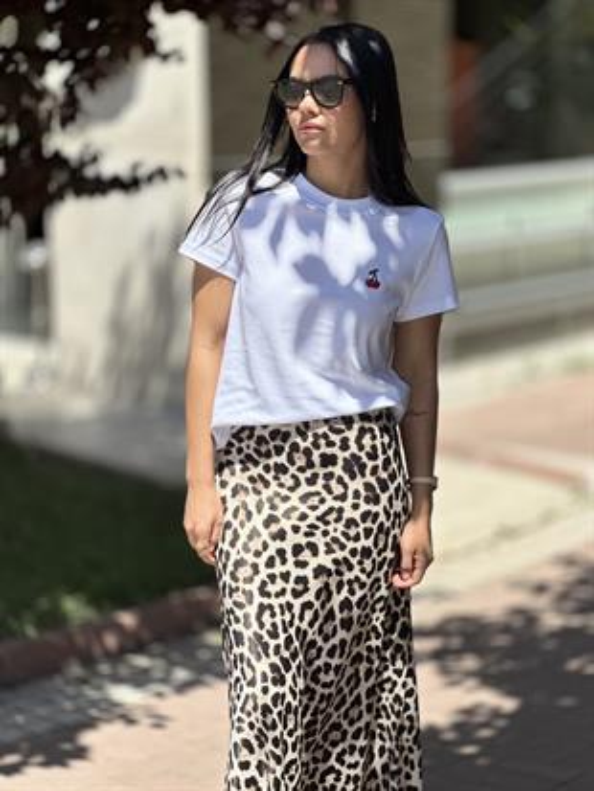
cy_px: 396
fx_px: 1761
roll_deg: -0.1
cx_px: 297
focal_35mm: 77
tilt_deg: -11.2
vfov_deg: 25.3
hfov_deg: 19.1
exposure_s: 1/1074
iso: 32
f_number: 2.8
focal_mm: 9
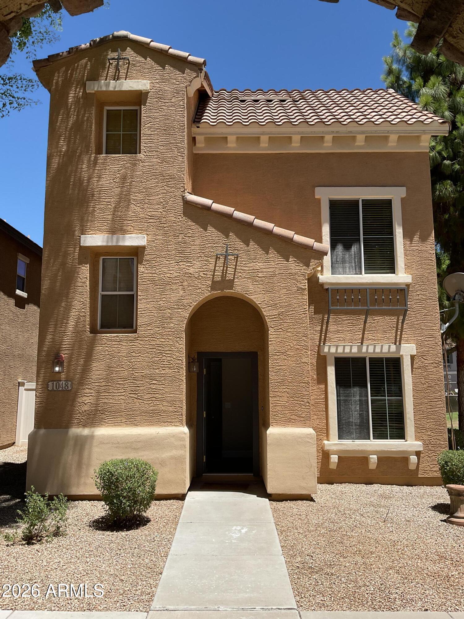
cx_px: 232
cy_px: 310
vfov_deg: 61.7
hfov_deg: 48.2
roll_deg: +0.2
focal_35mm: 29
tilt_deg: +7.5
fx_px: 518
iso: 16
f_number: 1.8
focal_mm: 3
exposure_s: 1/1577
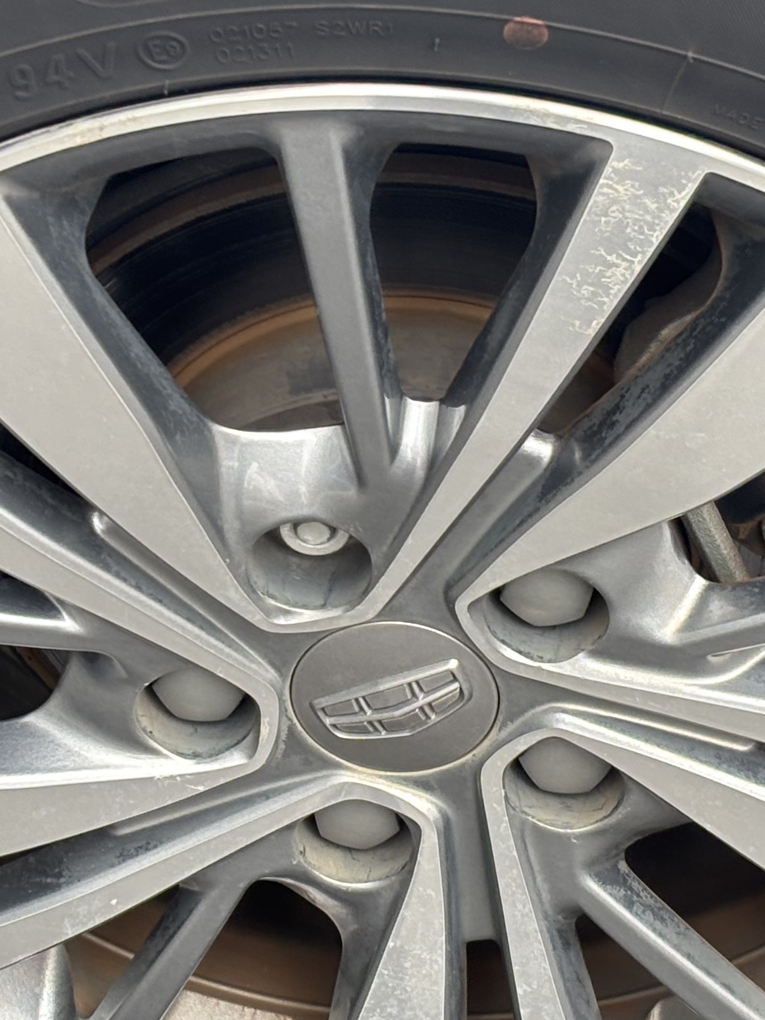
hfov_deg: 11.4
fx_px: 3830
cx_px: 361
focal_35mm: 130
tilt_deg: -42.2
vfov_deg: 15.2
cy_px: 529
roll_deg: +1.7
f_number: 1.6
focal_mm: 5.96
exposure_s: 1/152
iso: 50
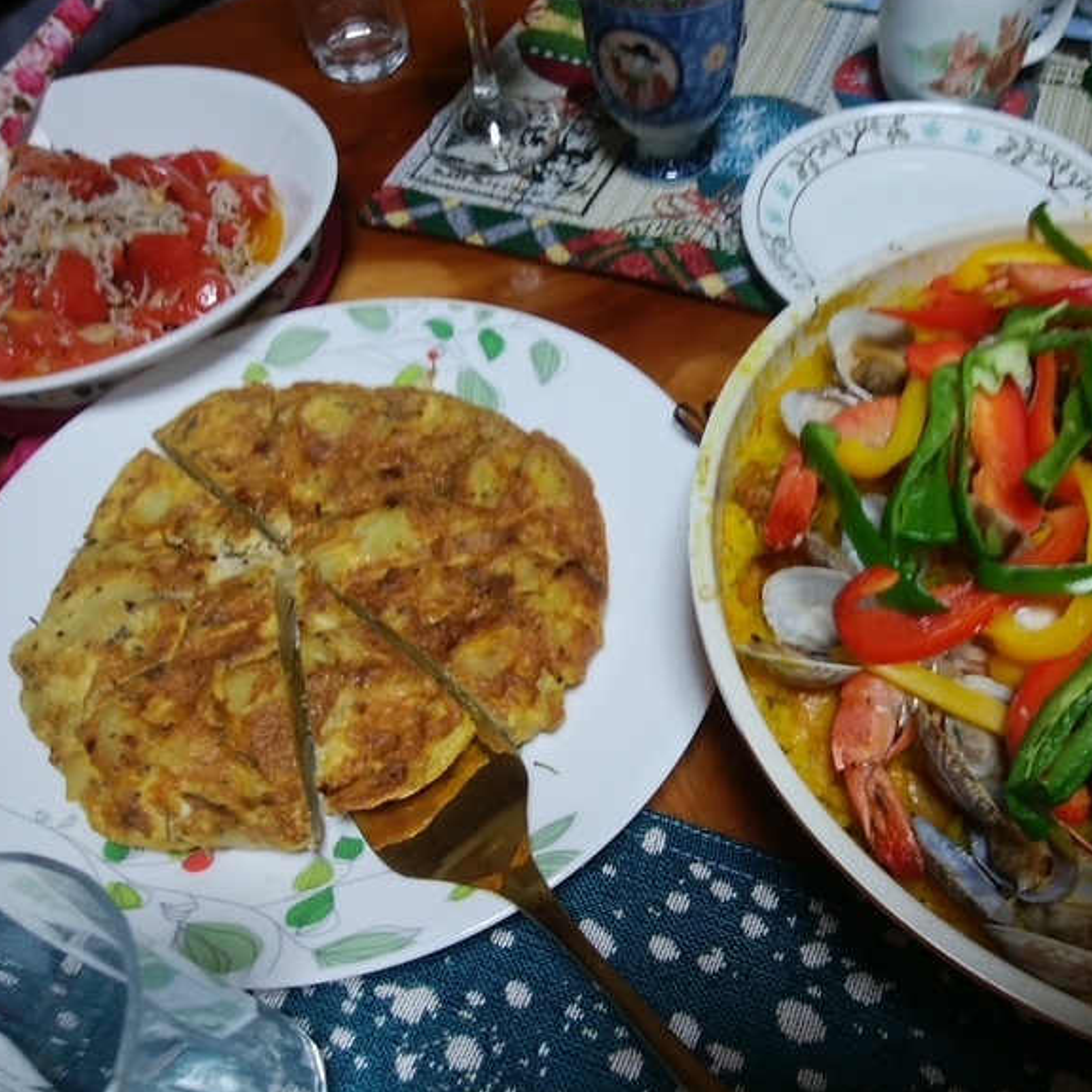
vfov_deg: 59.1
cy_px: 546
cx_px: 690
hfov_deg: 58.2
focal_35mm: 27
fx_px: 964
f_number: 2
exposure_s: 1/25
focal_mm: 3
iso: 64
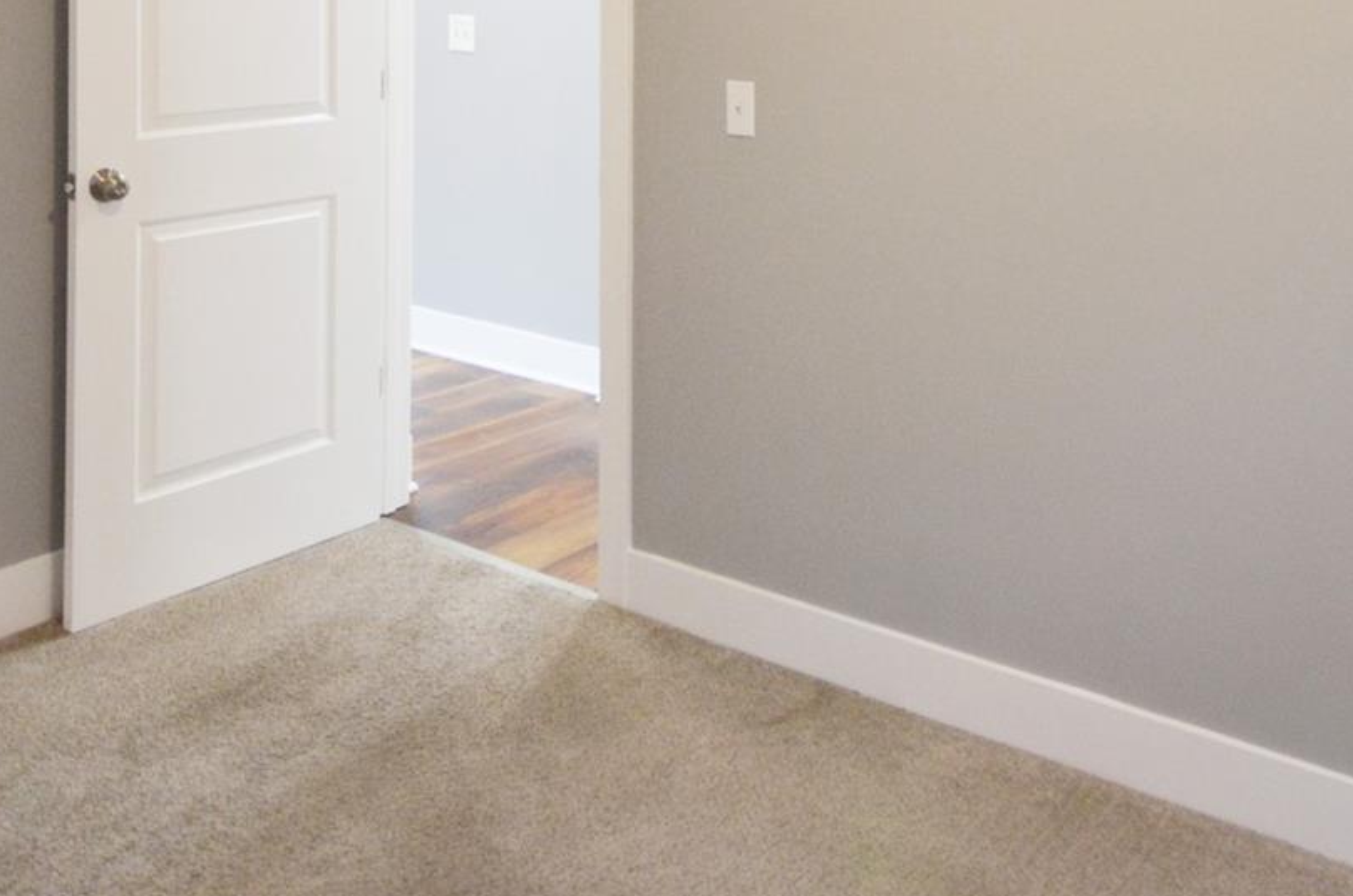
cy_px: -74
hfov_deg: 50.3
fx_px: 1425
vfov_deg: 31.3
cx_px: 849
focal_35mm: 38
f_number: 4
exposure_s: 1/60
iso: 800
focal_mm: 10
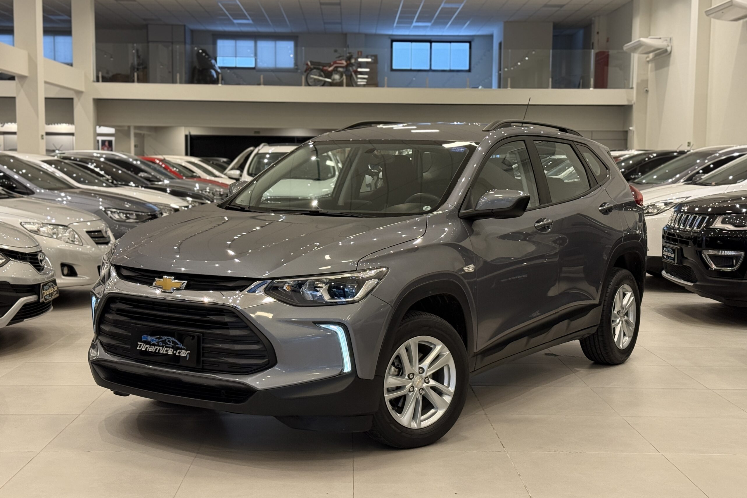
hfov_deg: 39.6
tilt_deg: -4.4
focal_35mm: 50
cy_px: 247
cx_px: 374
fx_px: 1037
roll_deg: -0.7
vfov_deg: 27.0
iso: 250
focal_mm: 6.76
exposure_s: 1/60
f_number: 1.78
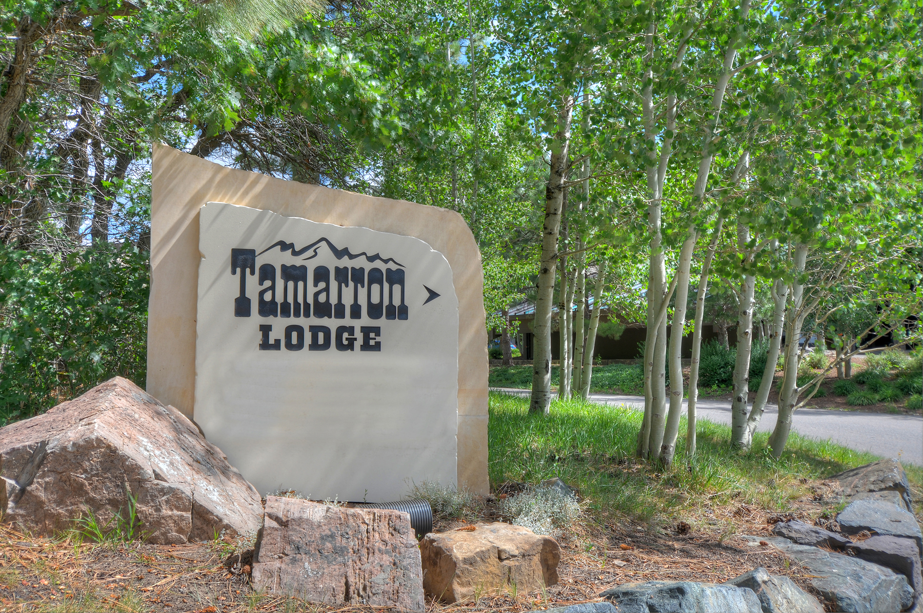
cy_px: 306
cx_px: 462
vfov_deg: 36.8
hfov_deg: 53.2
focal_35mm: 36
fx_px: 922
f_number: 8
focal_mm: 24
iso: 200
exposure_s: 1/400
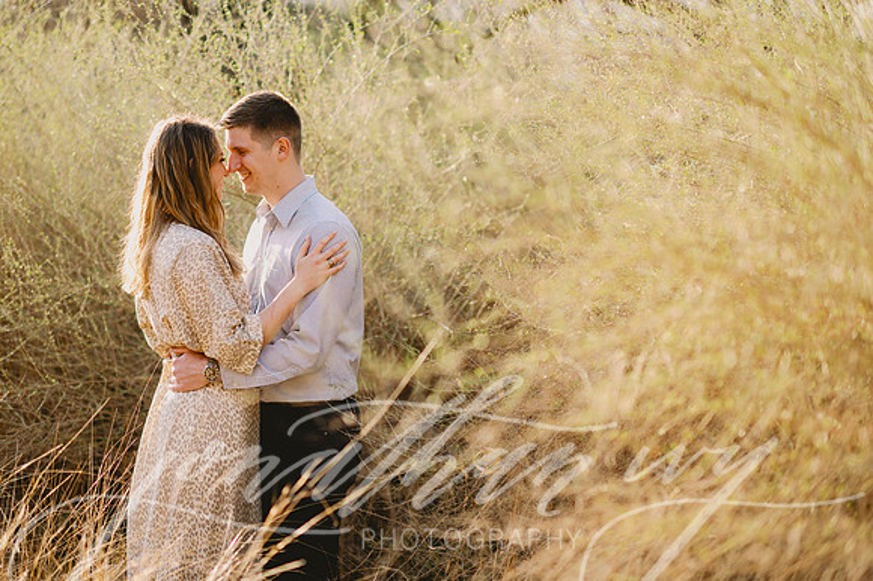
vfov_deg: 16.1
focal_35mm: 85
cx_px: 436
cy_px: 290
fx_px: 2060
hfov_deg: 23.9
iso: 100
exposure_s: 1/1250
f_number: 2
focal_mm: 85
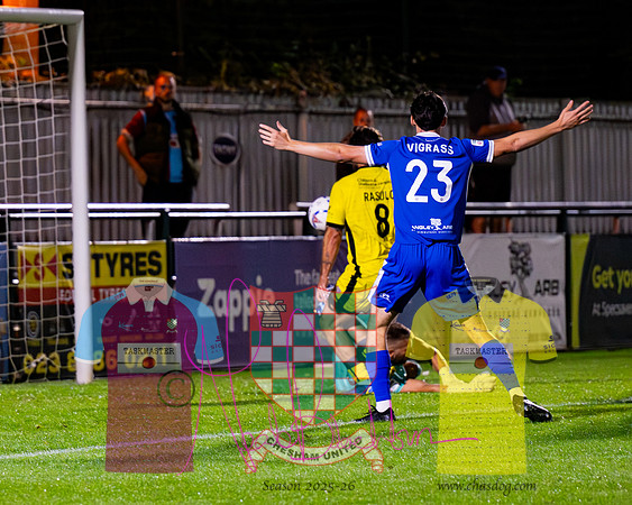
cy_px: 351
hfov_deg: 5.9
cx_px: 104
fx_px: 6154
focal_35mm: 329
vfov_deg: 4.7
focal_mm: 140
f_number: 2.8
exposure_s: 1/1250
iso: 6400
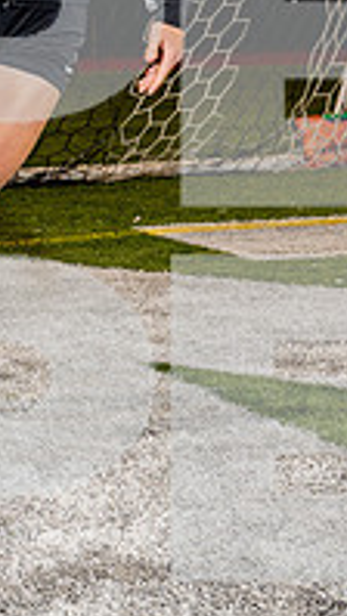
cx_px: -251
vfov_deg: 20.7
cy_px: 45
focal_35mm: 101
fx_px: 1651
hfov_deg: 11.3
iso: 800
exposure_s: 1/250
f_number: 5.6
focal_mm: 33
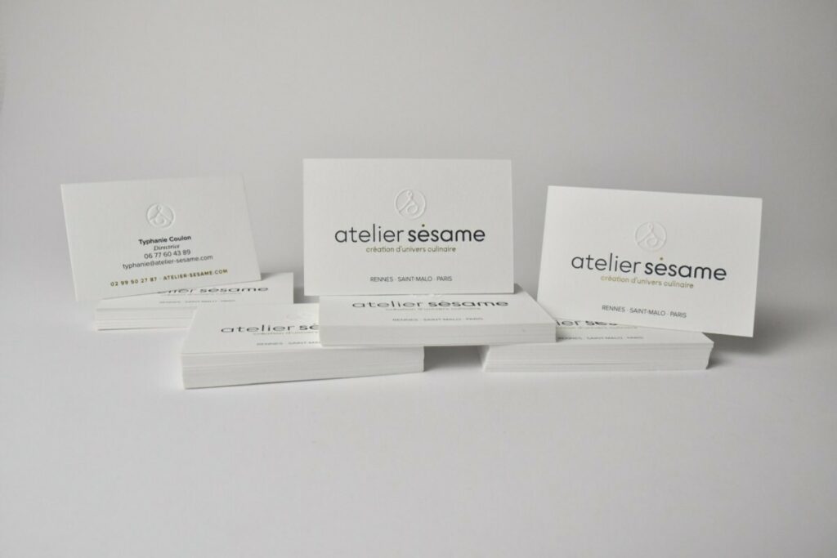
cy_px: 279
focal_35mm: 33
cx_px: 418
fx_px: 767
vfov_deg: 40.0
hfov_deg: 57.2
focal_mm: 22
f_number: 10
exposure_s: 1/200
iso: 2500
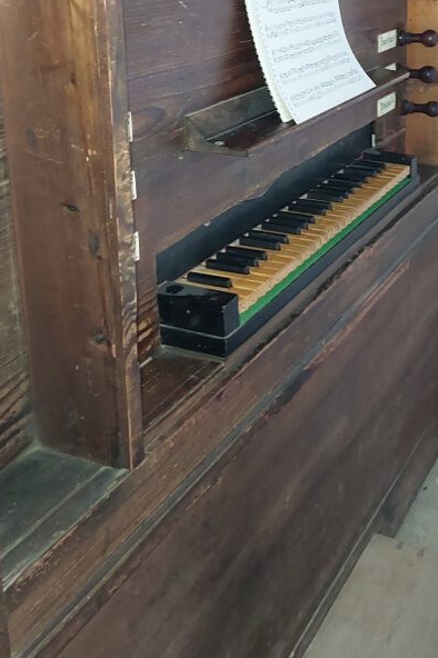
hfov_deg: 24.6
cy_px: 134
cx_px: 354
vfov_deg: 35.7
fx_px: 987
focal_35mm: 54
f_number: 1.8
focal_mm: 4.6
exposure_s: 1/14
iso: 400
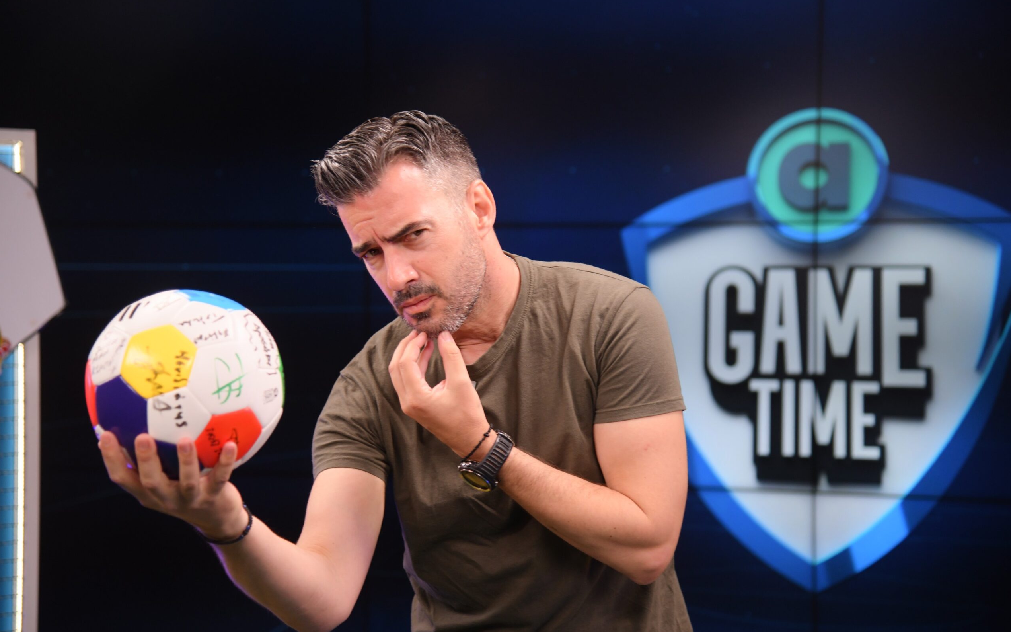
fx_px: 2122
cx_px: 507
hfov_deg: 26.8
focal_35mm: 77
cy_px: 336
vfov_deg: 16.9
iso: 800
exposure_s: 1/250
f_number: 4
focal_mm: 75
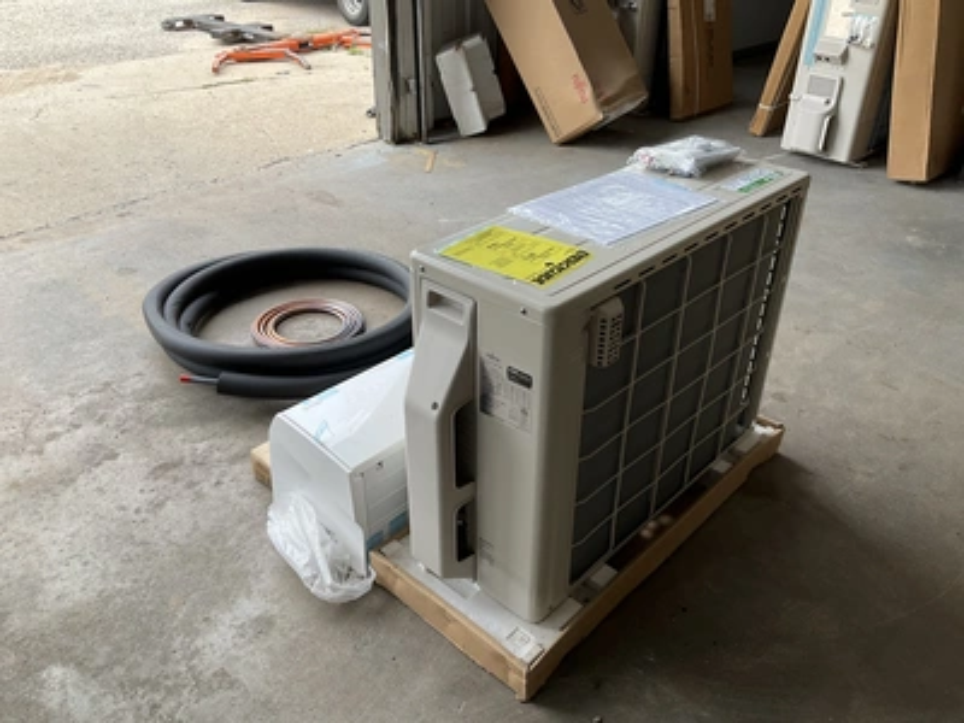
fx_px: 808
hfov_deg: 61.7
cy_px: 362
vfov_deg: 48.2
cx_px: 482
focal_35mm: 29
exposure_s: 1/193
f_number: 1.8
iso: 20
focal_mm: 3
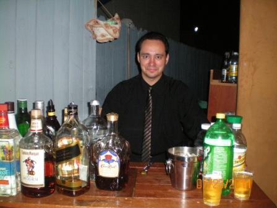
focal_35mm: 38
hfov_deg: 49.0
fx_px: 304
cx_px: 138
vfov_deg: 37.7
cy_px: 104
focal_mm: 6.3
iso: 200
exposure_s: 1/60
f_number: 3.1
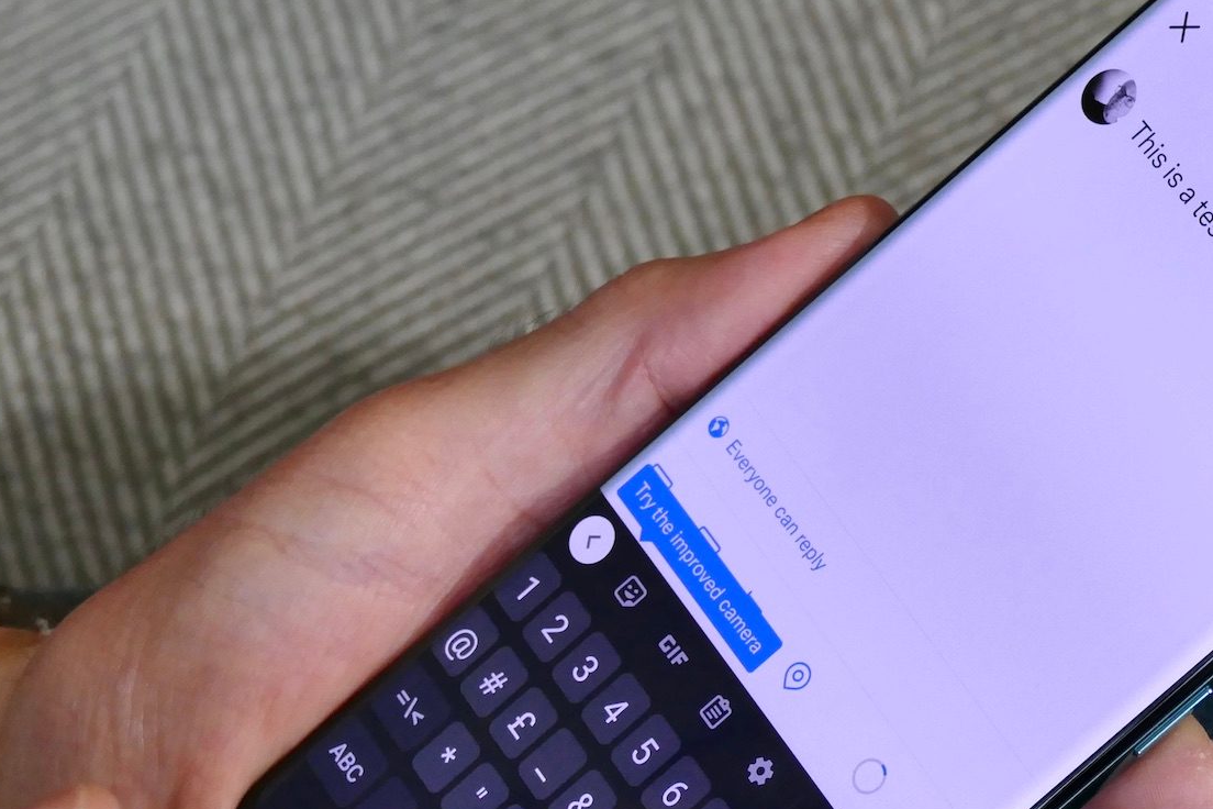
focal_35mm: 221
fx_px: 7446
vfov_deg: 6.2
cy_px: 607
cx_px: 960
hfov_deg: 9.3
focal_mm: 44.41
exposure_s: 1/80
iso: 800
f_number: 4.5
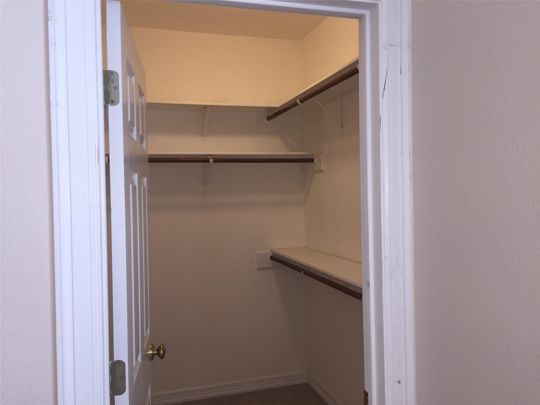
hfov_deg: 61.7
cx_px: 270
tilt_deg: +0.0
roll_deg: -0.2
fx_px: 452
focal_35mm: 29
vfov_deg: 48.2
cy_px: 202
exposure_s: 1/34
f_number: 2.2
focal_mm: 4.15
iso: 32
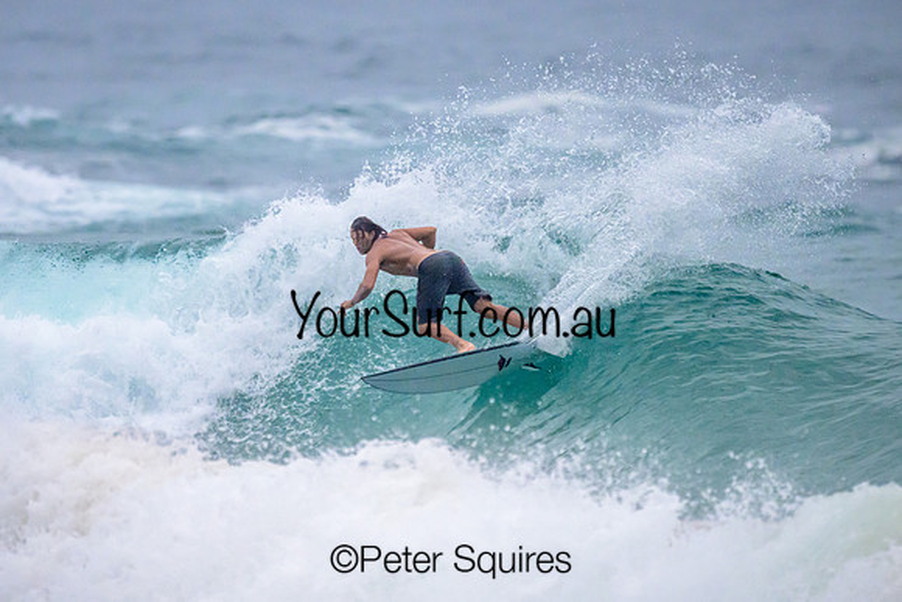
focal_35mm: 1100
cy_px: 299
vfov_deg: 1.3
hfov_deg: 1.9
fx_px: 27566
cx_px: 421
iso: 2500
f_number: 6.3
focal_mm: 800
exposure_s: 1/2000
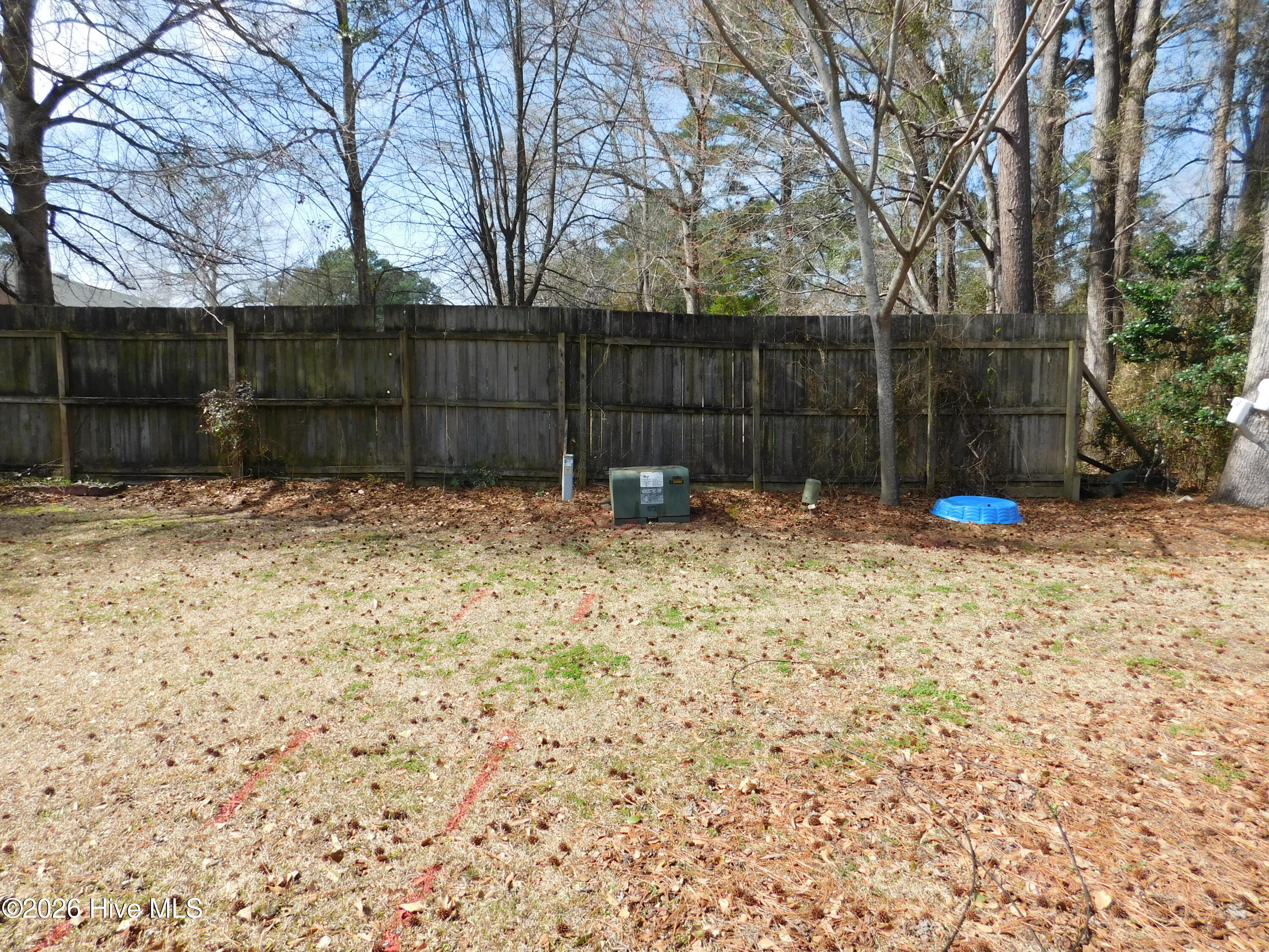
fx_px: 843
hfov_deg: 73.9
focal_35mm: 23
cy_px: 476
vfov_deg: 58.9
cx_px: 634
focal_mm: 4
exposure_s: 1/800
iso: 125
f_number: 3
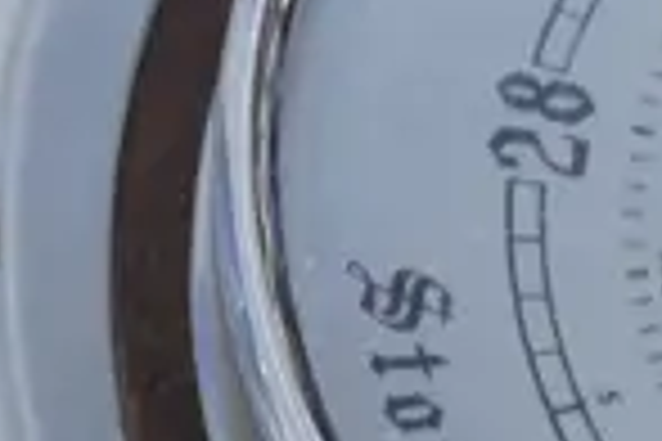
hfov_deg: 5.4
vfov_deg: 3.6
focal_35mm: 377
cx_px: 1081
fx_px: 6932
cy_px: 502
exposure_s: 1/60
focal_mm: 26
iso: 640
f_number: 5.3
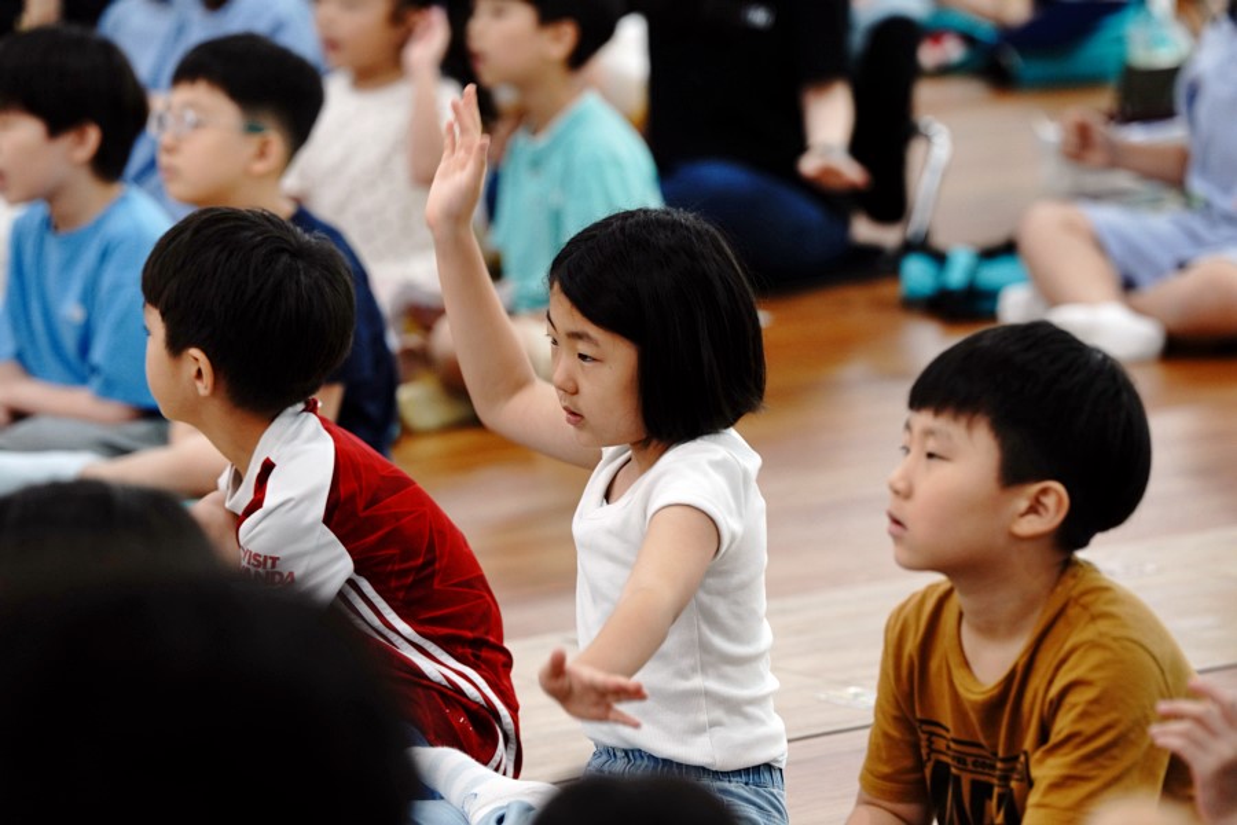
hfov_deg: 10.3
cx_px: 618
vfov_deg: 6.9
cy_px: 412
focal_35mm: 200
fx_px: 6872
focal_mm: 200
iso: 2000
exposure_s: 1/160
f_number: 4.5
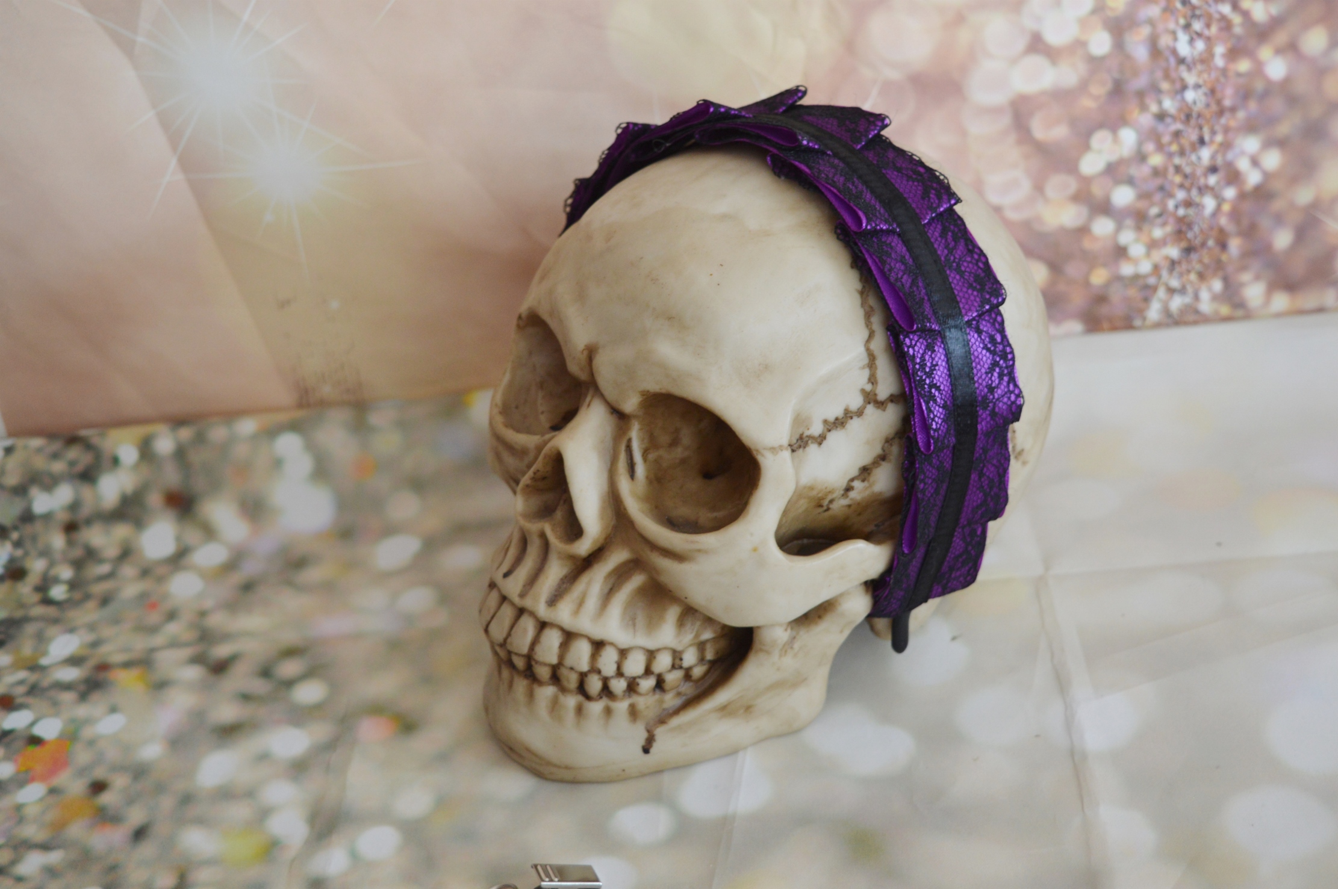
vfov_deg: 25.0
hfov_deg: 36.9
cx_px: 669
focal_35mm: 54
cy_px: 444
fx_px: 2005
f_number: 4.8
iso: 500
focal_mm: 36
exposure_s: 1/60
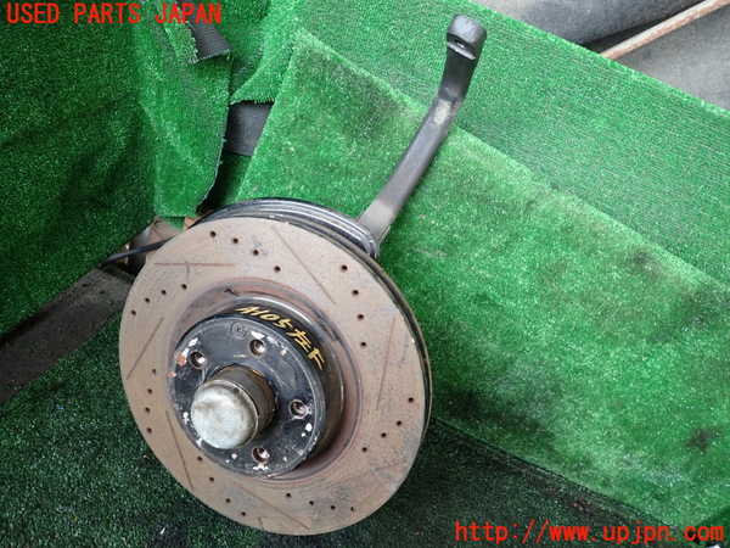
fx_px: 527
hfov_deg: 69.4
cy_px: 274
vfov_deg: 54.9
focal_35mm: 25
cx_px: 365
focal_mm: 4.5
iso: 200
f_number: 2
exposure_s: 1/30
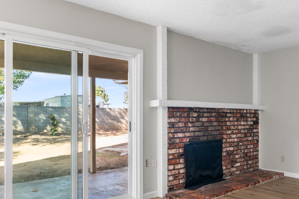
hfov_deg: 61.9
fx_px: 249
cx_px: 148
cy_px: 115
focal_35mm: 30
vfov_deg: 43.4
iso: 640
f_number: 5.6
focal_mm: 23
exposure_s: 1/125
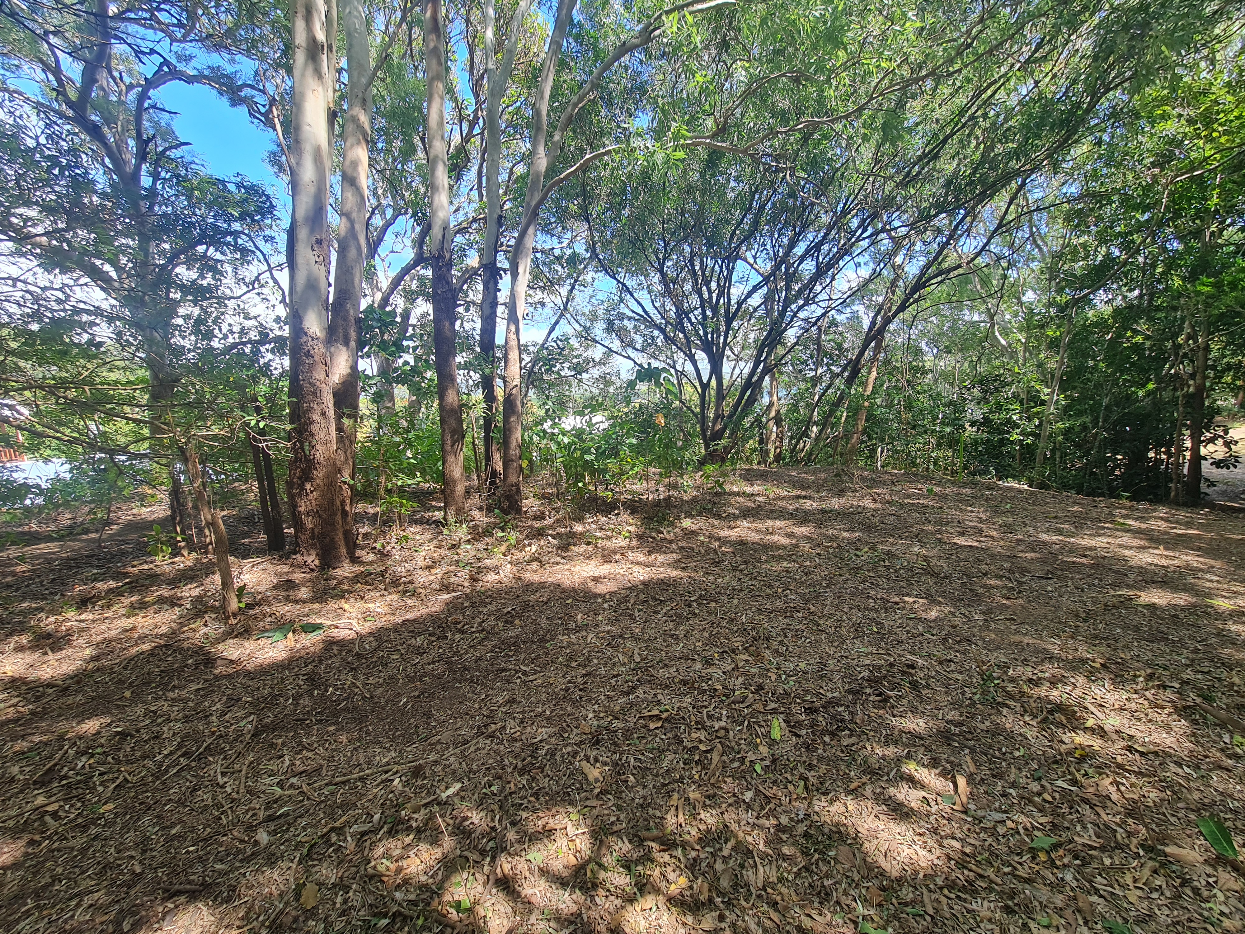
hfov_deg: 106.2
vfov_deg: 89.9
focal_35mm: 13
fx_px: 468
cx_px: 622
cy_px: 467
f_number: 2.2
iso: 64
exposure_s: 1/276
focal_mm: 2.2
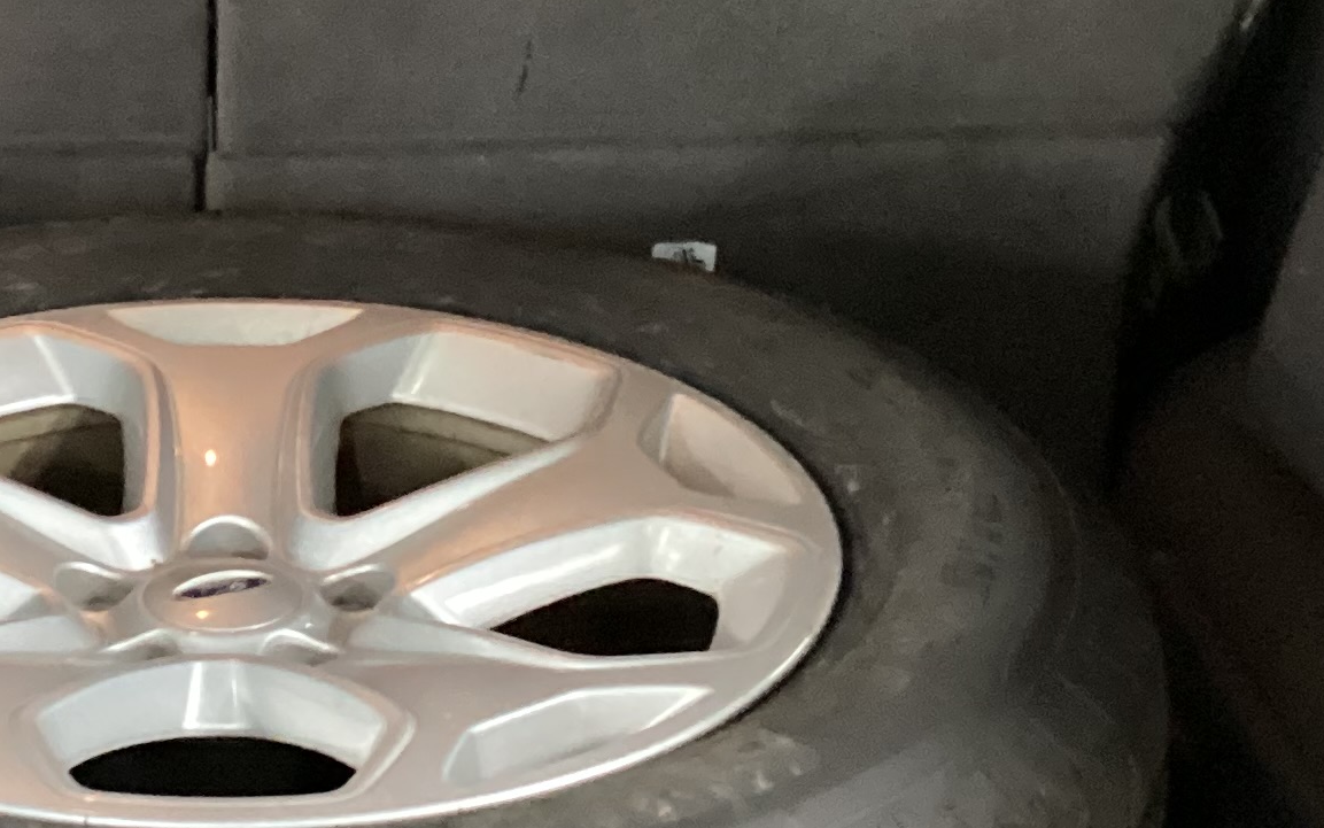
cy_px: 330
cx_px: -39
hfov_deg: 21.4
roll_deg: +1.0
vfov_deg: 14.1
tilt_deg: -23.5
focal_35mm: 93
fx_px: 3356
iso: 640
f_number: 2.4
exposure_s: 1/20
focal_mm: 3.3
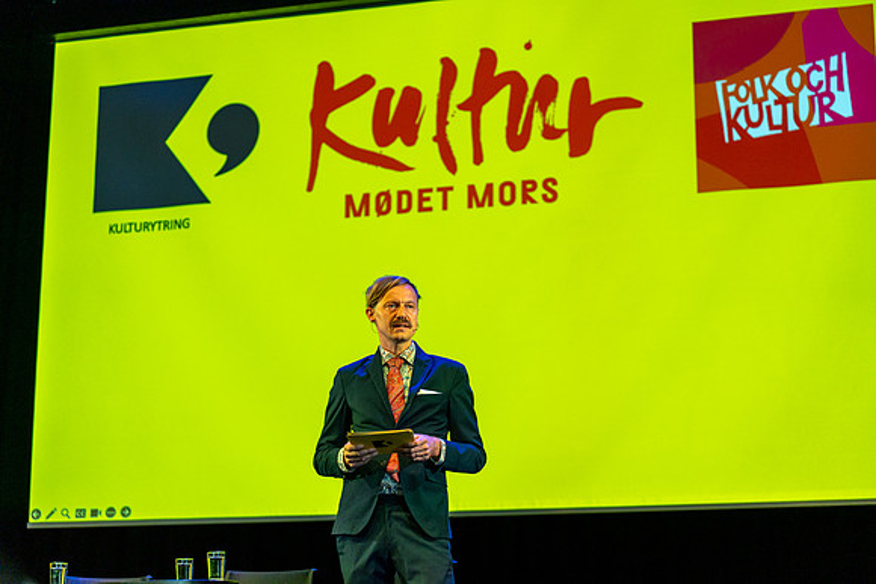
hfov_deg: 28.8
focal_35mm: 70
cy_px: 292
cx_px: 438
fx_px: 1704
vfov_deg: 19.5
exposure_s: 1/800
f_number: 2.8
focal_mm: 70
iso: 1250
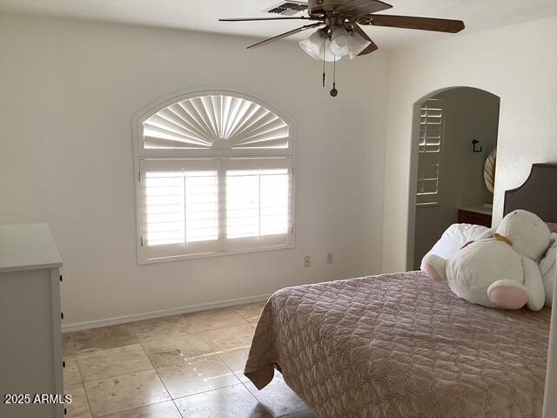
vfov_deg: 45.4
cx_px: 278
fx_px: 499
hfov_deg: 58.4
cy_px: 209
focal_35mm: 31
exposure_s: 1/50
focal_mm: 3.3
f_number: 2.4
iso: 80
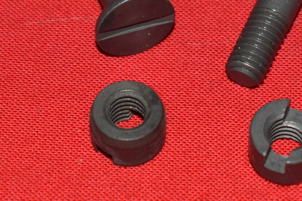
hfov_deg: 8.6
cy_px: 67
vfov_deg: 5.7
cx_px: 198
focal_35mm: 240
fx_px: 2018
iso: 400
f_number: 5.6
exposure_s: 1/200
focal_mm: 55
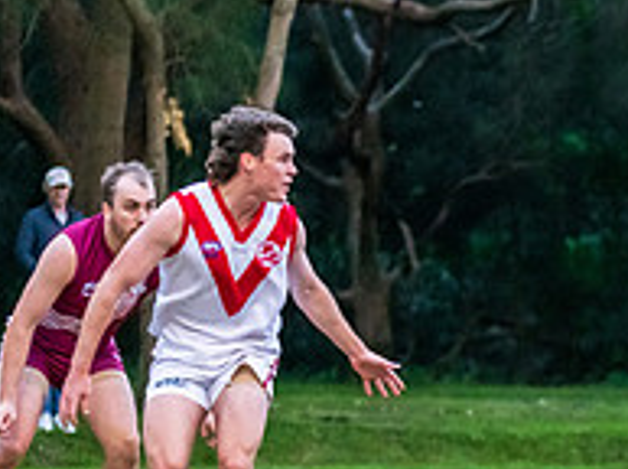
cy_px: 420
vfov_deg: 2.5
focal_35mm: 594
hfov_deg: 3.3
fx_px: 10756
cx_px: 853
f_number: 5.3
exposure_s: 1/1000
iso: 3200
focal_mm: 200
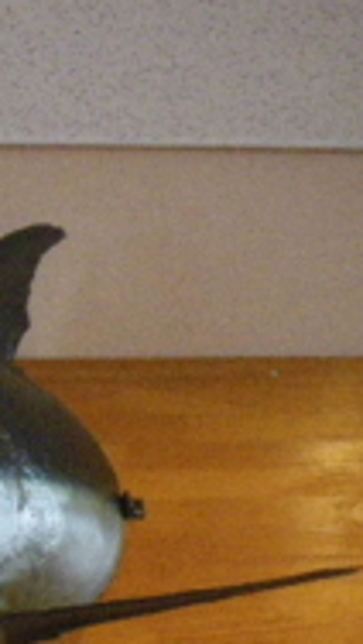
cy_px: 459
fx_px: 1110
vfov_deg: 31.9
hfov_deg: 16.8
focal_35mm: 65
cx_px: -182
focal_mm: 5
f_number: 3.5
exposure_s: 1/50
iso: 800
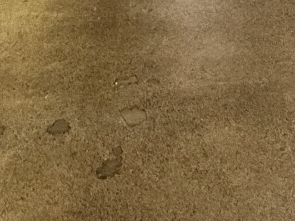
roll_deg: +0.2
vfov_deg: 11.0
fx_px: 742
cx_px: 239
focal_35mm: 87
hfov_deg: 22.2
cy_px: -441
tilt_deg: +4.3
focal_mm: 2.22
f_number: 2.2
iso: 160
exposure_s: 1/100
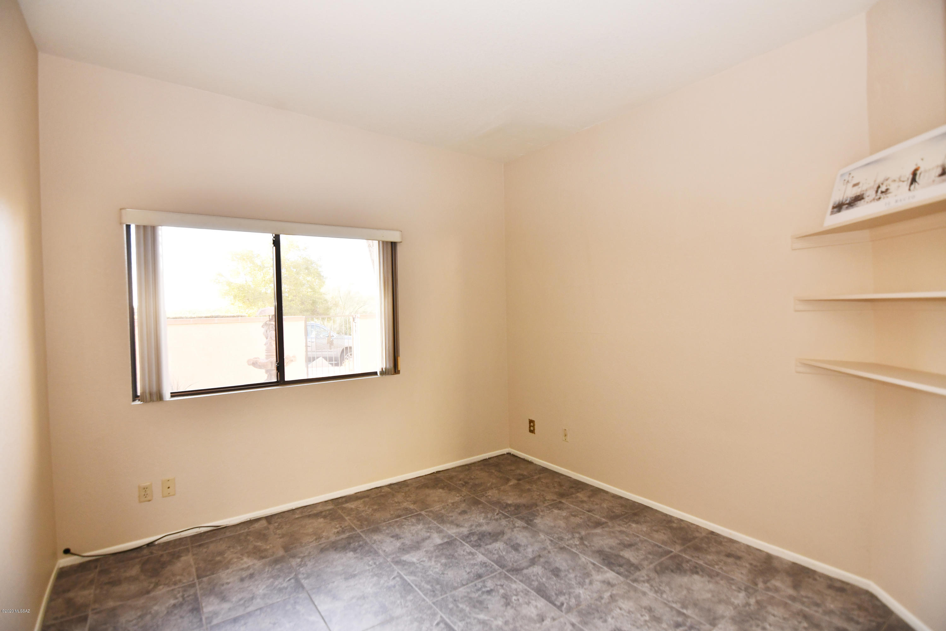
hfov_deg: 96.7
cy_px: 316
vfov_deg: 73.7
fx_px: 420
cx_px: 473
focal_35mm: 16
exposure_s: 1/60
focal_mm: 11
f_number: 4
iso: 450
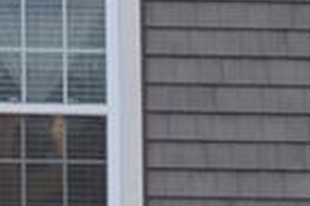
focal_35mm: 365
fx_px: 3139
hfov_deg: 5.4
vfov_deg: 3.7
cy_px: 282
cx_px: -527
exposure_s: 1/250
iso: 200
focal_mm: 34
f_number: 8
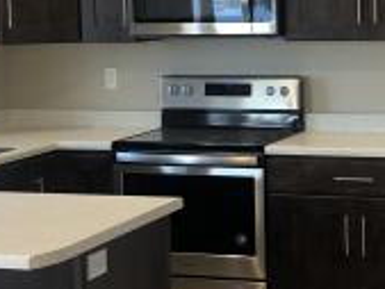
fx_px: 1180
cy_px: 86
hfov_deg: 18.5
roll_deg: +0.7
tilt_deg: -3.9
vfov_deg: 13.9
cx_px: 260
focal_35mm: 106
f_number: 1.8
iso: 32
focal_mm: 4
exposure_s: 1/30
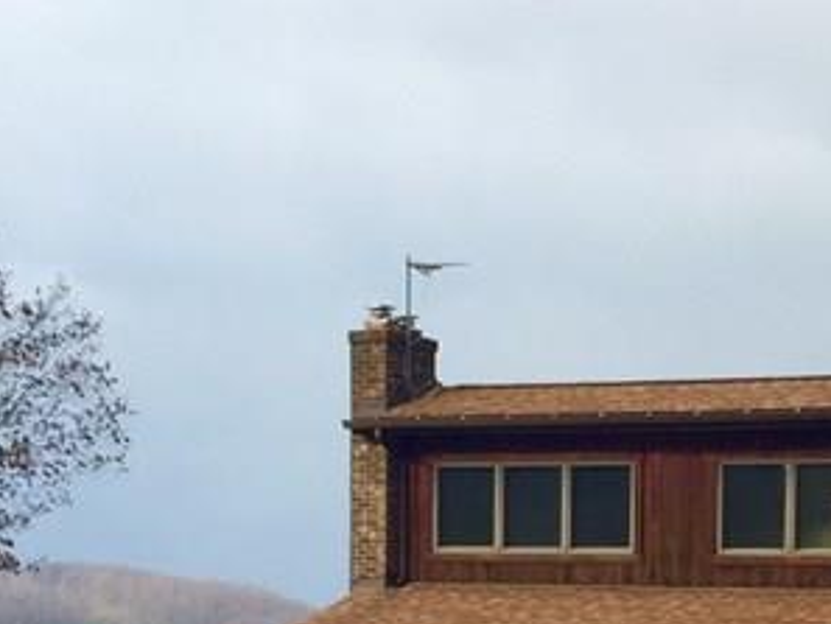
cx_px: 979
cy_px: 800
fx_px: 2402
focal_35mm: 100
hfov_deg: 18.7
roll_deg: -1.3
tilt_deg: -3.7
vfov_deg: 14.2
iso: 32
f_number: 2.2
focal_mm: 4.15
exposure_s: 1/879
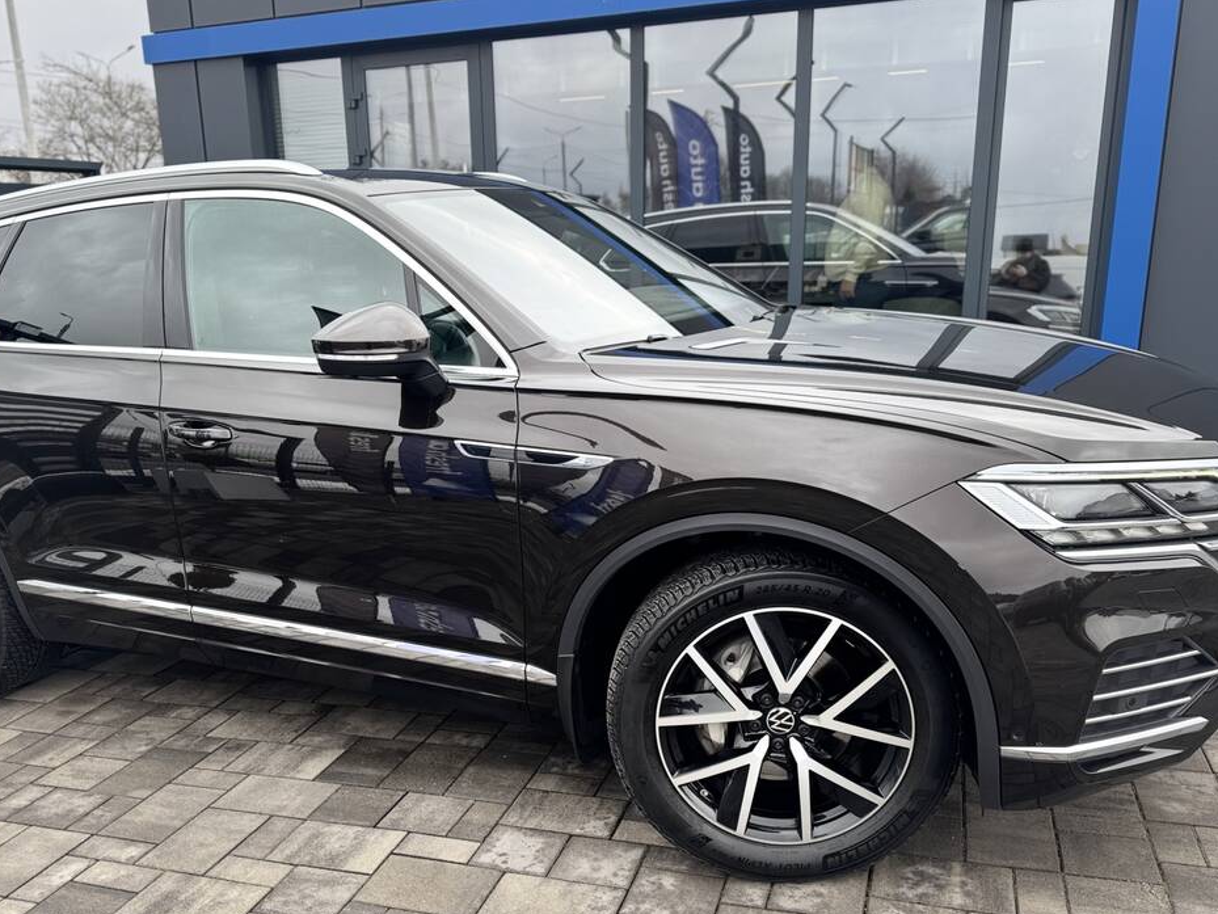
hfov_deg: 58.2
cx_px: 541
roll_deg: +1.6
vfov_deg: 45.1
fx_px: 1091
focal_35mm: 31
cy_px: 566
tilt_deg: -16.5
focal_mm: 6.76
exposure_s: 1/664
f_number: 1.78
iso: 80
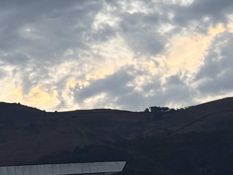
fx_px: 1326
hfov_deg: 8.4
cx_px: -477
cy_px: -175
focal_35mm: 197
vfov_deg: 7.3
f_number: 1.6
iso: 32
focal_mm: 5.96
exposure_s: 1/115
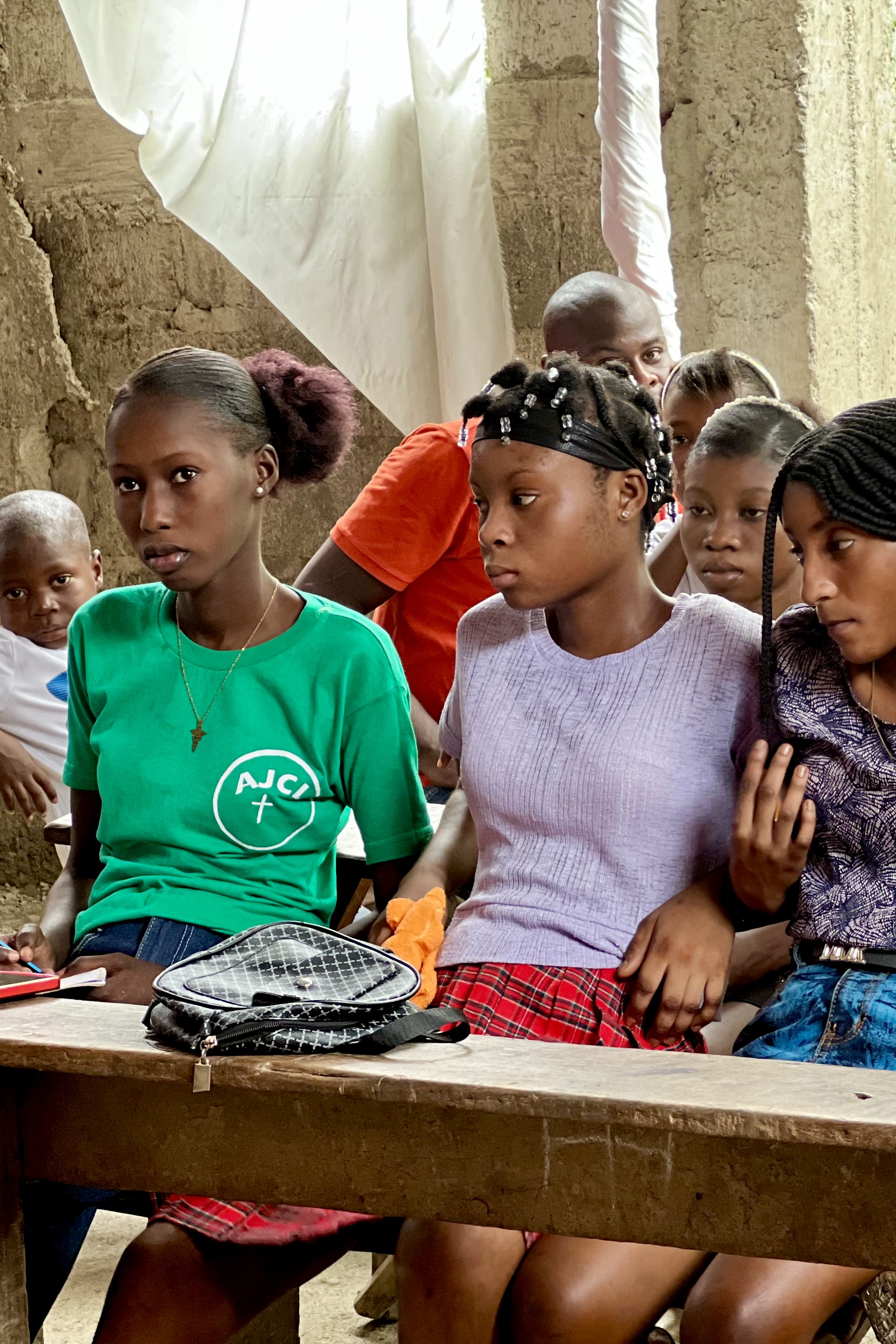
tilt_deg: -6.5
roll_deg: +2.2
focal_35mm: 107
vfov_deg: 19.1
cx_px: 856
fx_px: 3994
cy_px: 671
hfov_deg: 12.7
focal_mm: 9
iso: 320
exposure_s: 1/40
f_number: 2.8
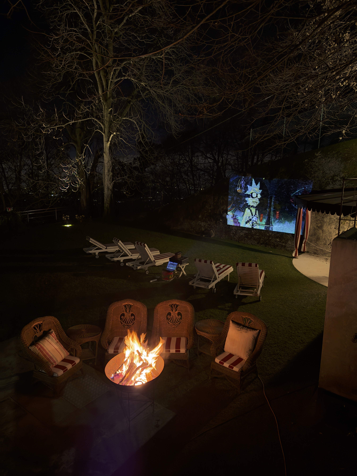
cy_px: 238
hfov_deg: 56.8
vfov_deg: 71.6
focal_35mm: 24
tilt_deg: -10.4
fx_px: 330
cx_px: 178
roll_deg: +0.1
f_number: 1.78
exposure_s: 1/17
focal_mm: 6.76
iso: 1000
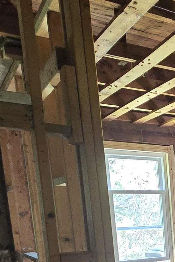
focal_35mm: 50
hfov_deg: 21.7
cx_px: 275
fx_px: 365
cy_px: 275
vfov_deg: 35.1
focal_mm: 2.2
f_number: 2.2
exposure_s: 1/60
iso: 640
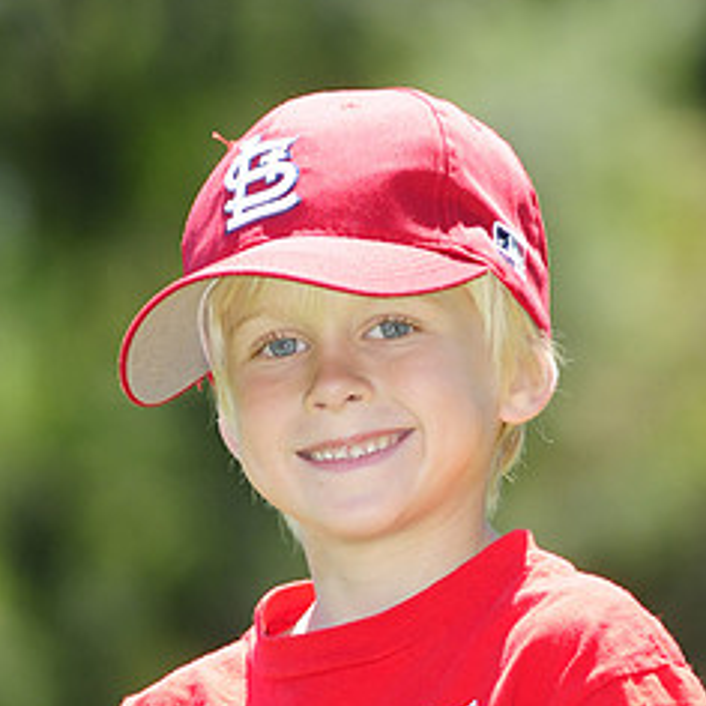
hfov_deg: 3.6
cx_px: 301
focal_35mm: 485
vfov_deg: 3.6
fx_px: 11192
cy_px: 775
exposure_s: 1/640
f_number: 4
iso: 200
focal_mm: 155
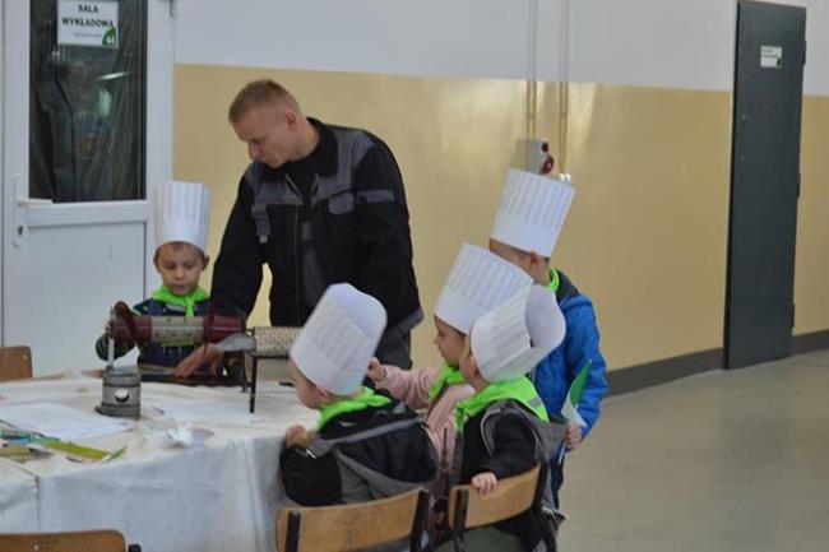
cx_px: 414
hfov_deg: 24.6
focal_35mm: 82
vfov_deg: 16.5
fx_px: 1899
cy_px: 276
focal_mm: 55
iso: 400
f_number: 5.6
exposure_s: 1/60
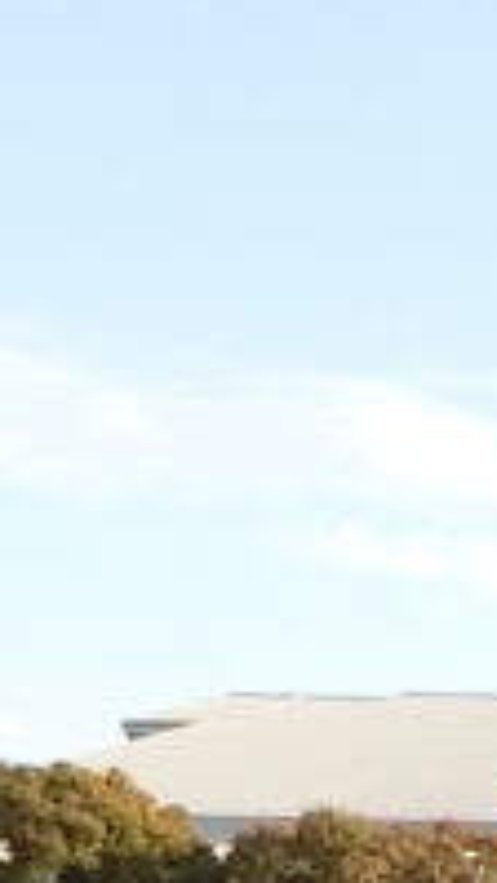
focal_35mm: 140
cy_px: 1433
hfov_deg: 7.1
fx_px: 3279
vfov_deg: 14.1
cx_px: 1806
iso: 250
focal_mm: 4.5
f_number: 3.5
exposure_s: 1/1000
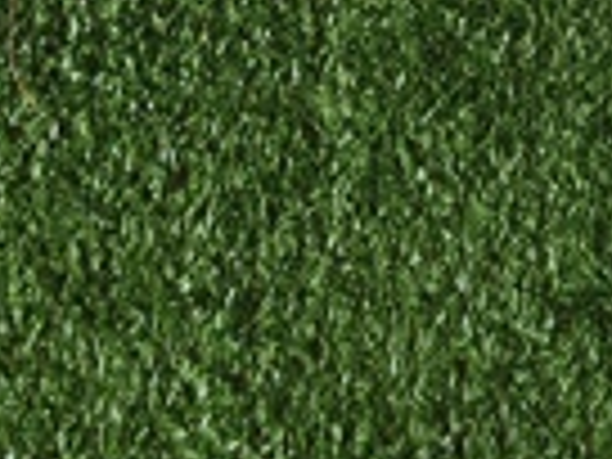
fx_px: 1909
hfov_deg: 18.1
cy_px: -508
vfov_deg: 12.0
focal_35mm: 108
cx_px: 468
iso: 250
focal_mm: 5.35
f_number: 1.7
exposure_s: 1/100
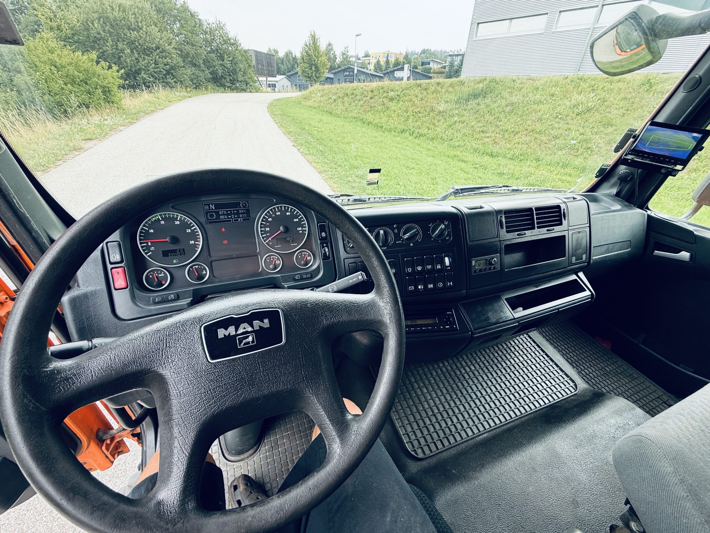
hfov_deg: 102.1
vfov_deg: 85.7
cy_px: 266
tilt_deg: -30.2
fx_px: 287
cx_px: 355
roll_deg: -2.1
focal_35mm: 14
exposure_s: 1/99
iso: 80
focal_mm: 2.22
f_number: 2.2
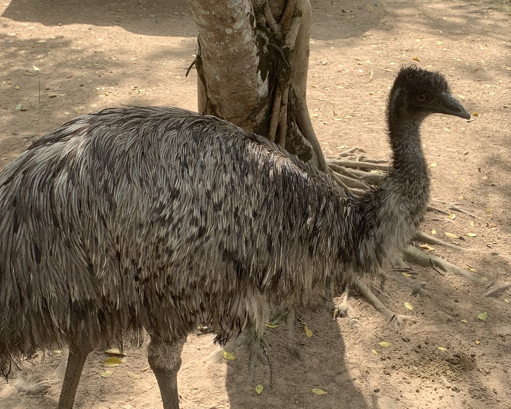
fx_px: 696
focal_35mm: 46
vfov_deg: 32.2
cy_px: 302
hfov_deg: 40.3
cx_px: 269
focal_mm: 4.25
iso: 25
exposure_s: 1/656
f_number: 1.8
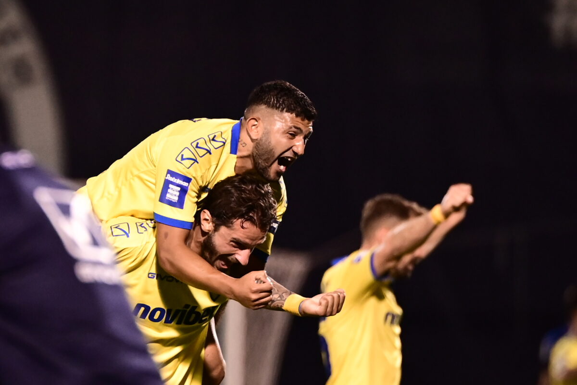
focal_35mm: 300
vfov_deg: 4.6
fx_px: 4808
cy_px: 192
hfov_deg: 6.9
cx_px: 288
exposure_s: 1/1000
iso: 2500
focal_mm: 300
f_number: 2.8
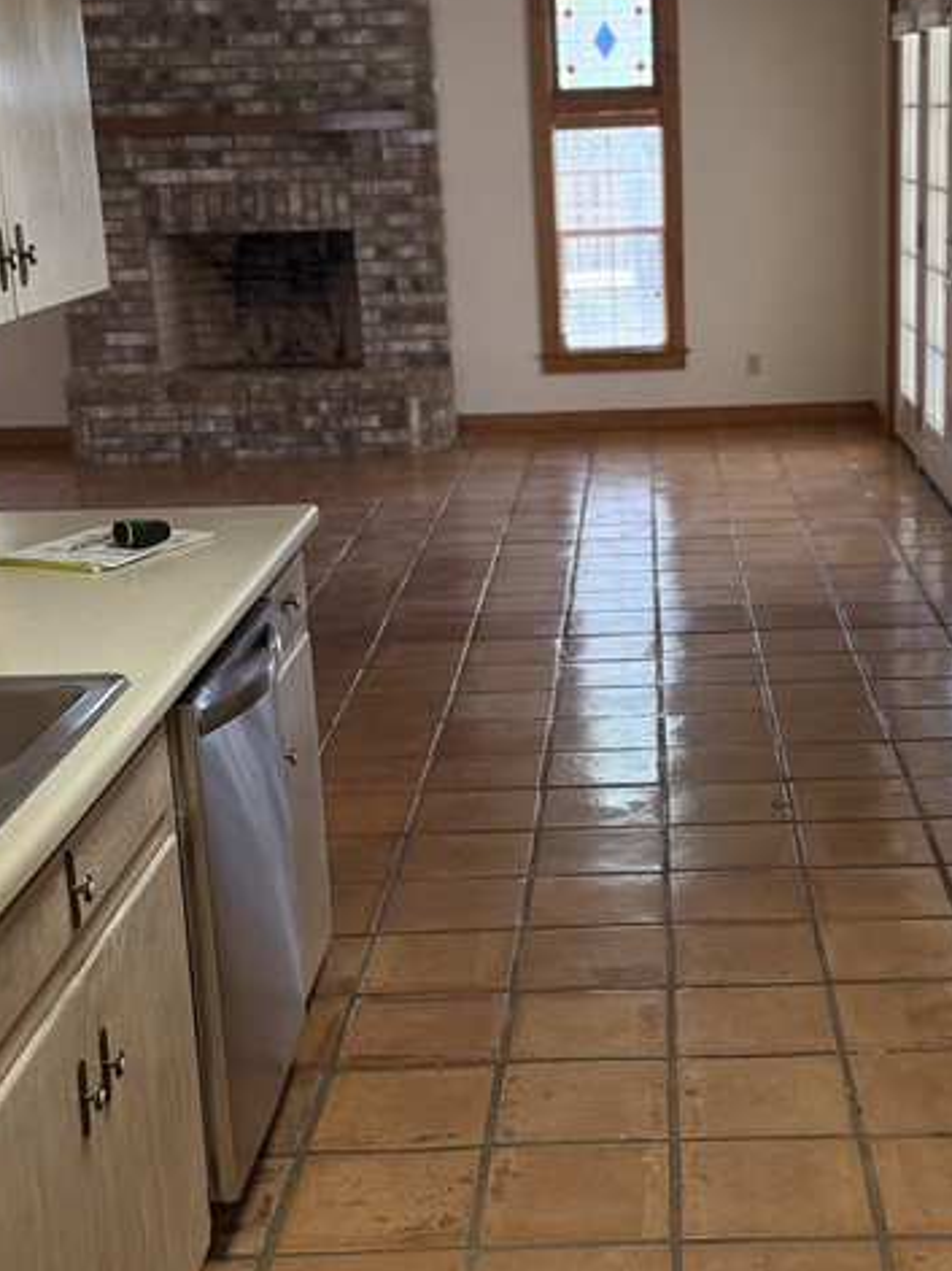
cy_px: 680
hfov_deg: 26.4
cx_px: 634
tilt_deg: -15.1
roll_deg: +1.7
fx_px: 2018
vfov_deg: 34.9
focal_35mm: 55
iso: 320
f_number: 1.78
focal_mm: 6.76
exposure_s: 1/120
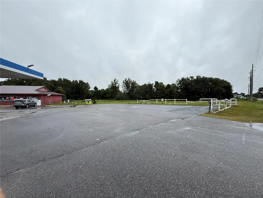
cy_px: 99
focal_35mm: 14
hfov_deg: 102.1
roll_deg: -0.5
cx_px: 132
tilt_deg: -1.1
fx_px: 106
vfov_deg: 85.7
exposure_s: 1/510
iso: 50
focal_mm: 2.22
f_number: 2.2
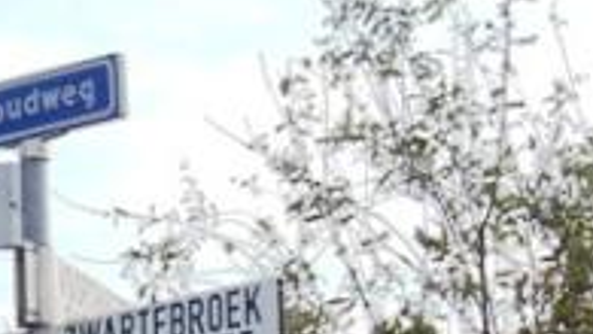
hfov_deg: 15.5
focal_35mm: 136
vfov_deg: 8.4
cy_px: 704
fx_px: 2140
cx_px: 9
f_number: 2.8
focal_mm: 7.9
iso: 64
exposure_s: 1/640
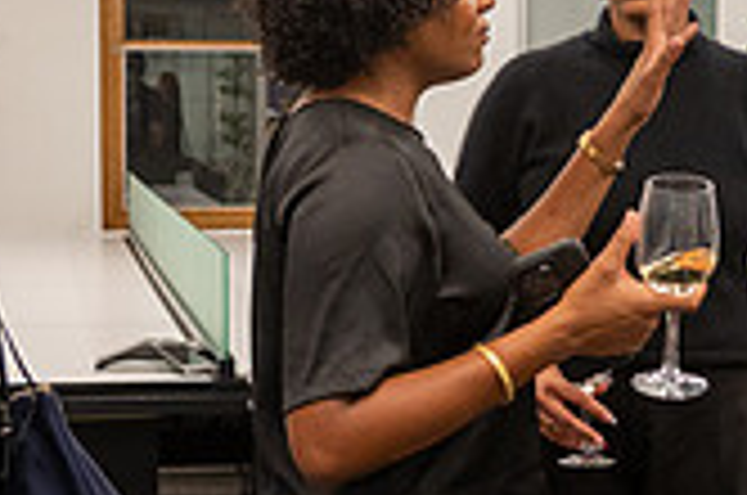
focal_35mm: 105
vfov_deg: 13.0
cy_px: 225
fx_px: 2175
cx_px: 405
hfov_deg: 19.5
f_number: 4
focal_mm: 30
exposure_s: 1/160
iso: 1600
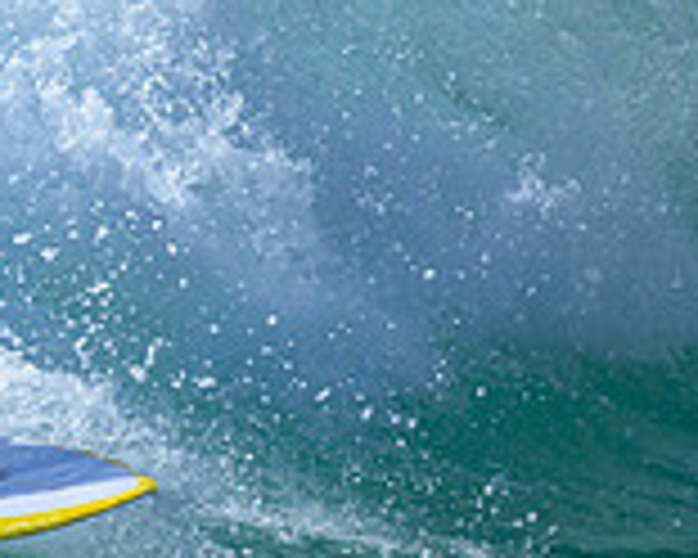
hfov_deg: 0.5
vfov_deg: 0.4
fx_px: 79596
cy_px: 147
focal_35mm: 3853
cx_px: -716
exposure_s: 1/2000
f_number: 6.3
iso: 220
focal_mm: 800
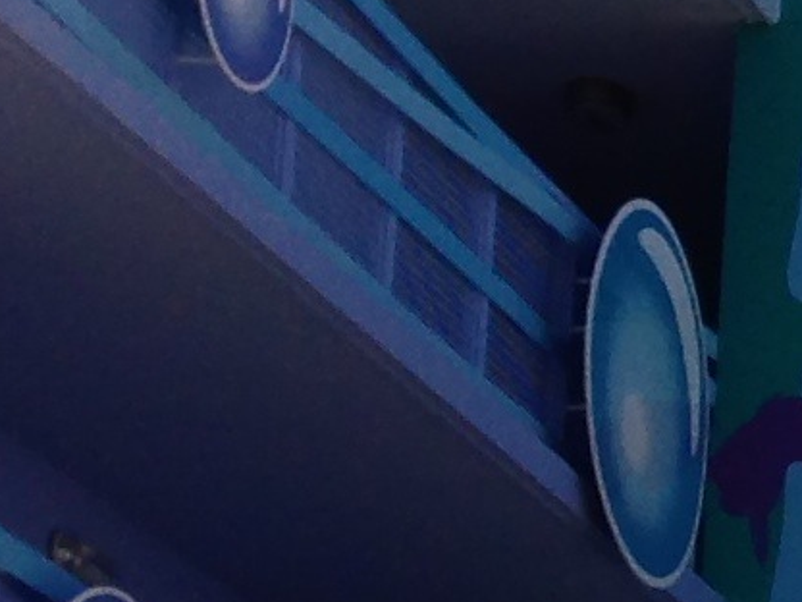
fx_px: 6001
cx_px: 2674
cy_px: 770
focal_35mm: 259
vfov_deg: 5.7
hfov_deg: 6.7
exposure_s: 1/1466
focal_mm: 4.13
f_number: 2.4
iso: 50
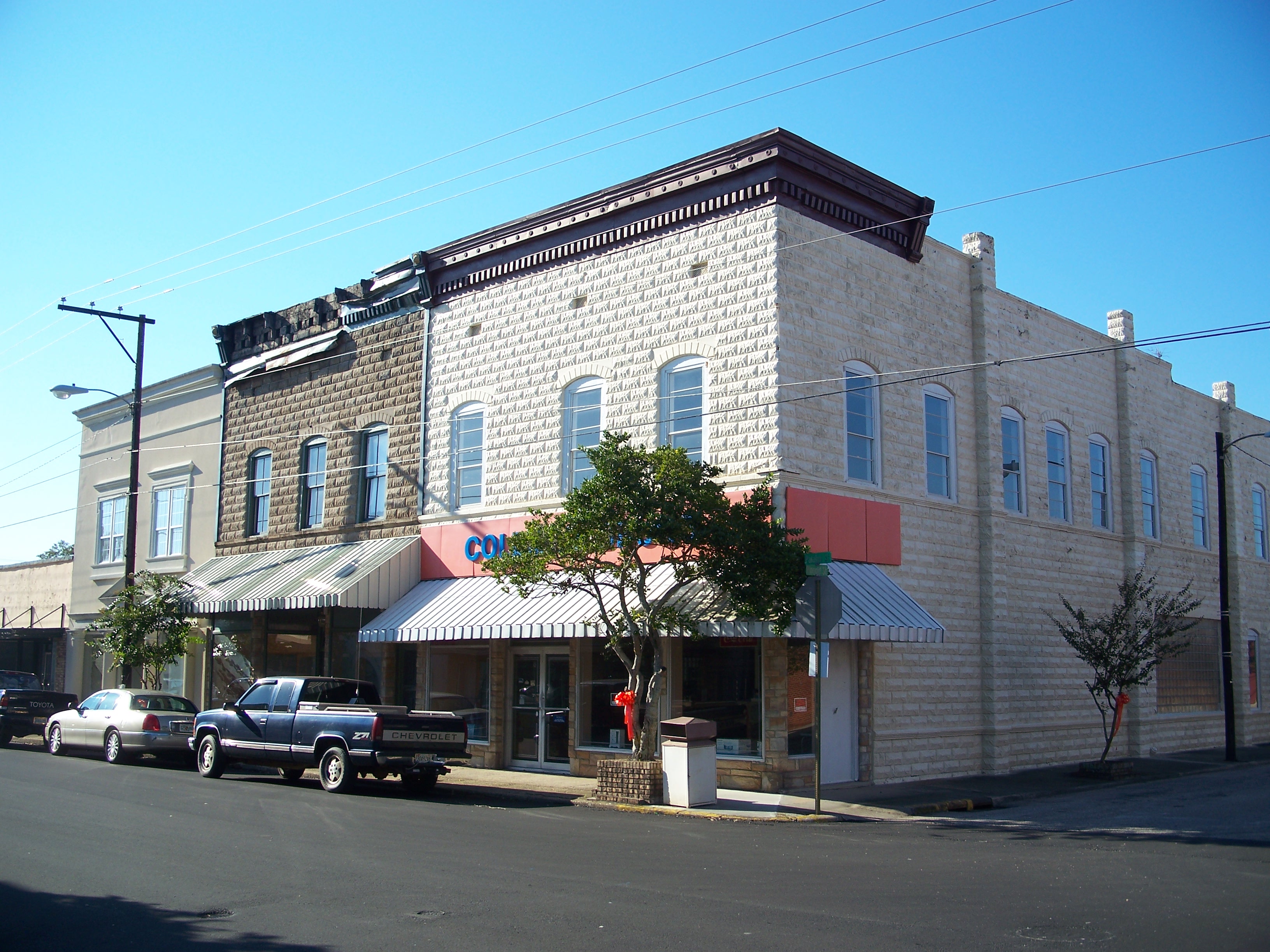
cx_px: 635
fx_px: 1357
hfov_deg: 50.1
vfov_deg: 38.7
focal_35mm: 37
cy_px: 476
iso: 64
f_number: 2.8
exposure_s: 1/640
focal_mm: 7.8
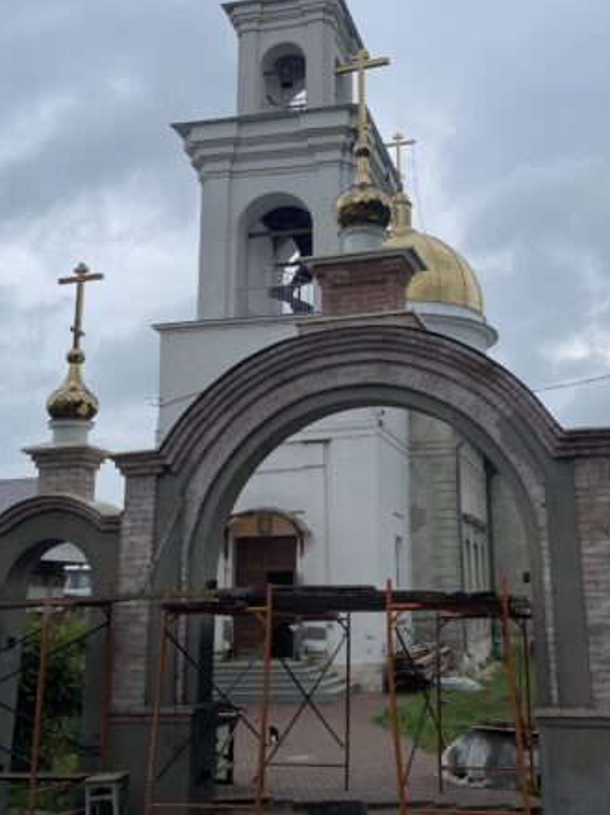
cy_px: 311
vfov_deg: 48.6
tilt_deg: +16.8
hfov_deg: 37.4
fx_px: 893
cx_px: 386
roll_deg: +1.0
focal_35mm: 38
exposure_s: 1/4525
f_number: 1.6
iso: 32
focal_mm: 5.1
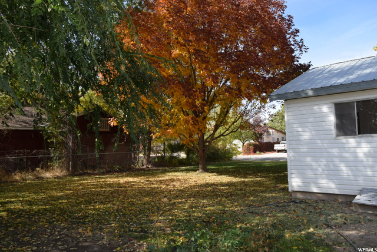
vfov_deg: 48.0
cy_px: 126
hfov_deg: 67.3
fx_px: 283
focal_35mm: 27
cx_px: 188
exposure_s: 1/200
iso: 100
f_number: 6.3
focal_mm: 18
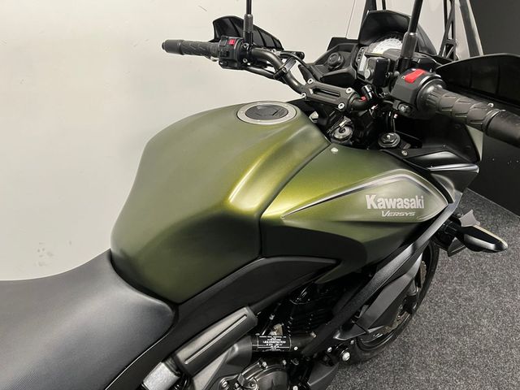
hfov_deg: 67.3
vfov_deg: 53.1
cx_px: 260
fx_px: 391
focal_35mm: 26
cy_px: 195
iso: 160
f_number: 1.6
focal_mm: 5.1
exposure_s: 1/50
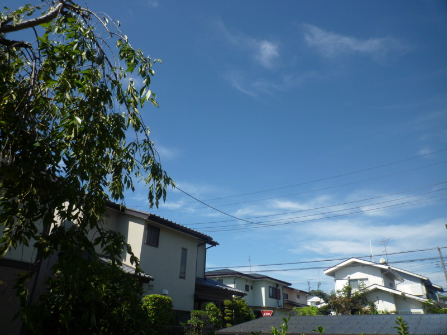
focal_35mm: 25
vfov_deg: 54.9
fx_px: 323
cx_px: 224
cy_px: 168
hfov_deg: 69.4
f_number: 4
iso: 80
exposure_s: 1/640
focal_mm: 4.4
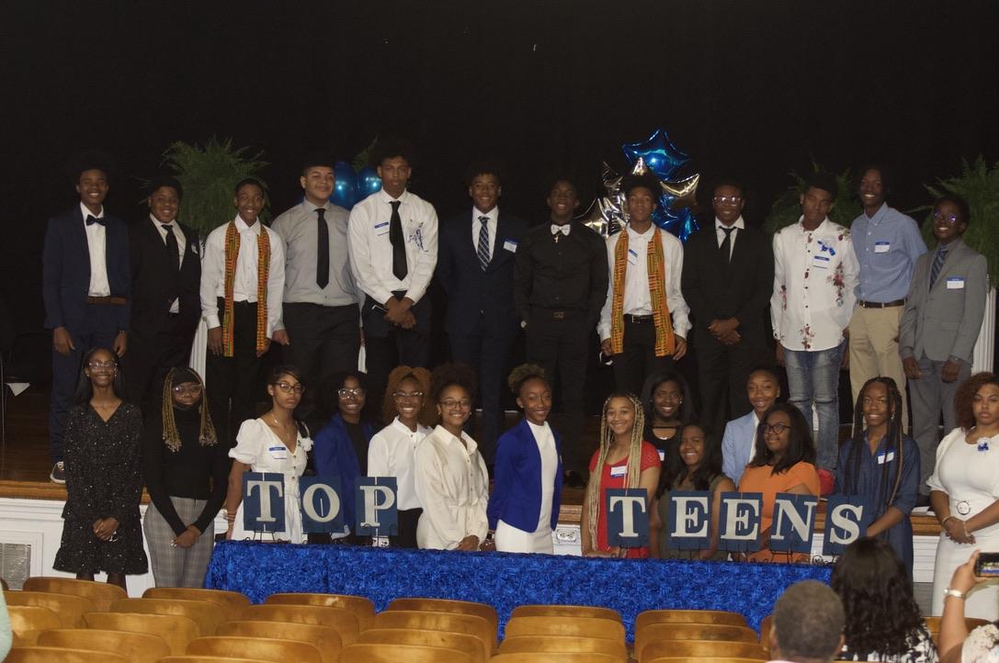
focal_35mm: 105
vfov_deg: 13.0
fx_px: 2910
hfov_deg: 19.5
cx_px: 500
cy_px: 332
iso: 1250
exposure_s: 1/60
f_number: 4.5
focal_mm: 70
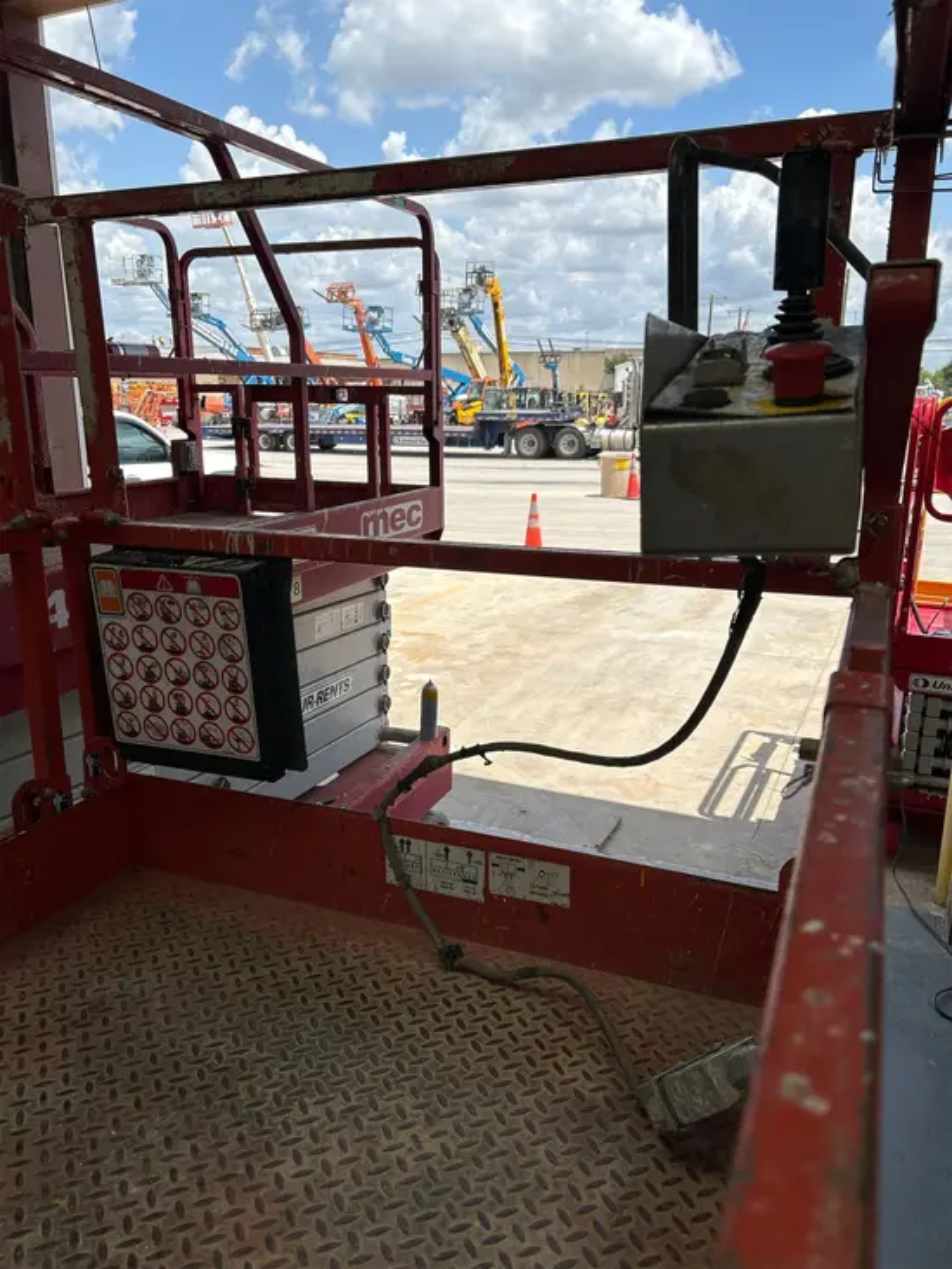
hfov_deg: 53.1
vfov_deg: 67.3
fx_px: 953
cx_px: 476
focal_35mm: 26
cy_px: 634
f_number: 1.5
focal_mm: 5.7
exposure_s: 1/3831
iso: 50
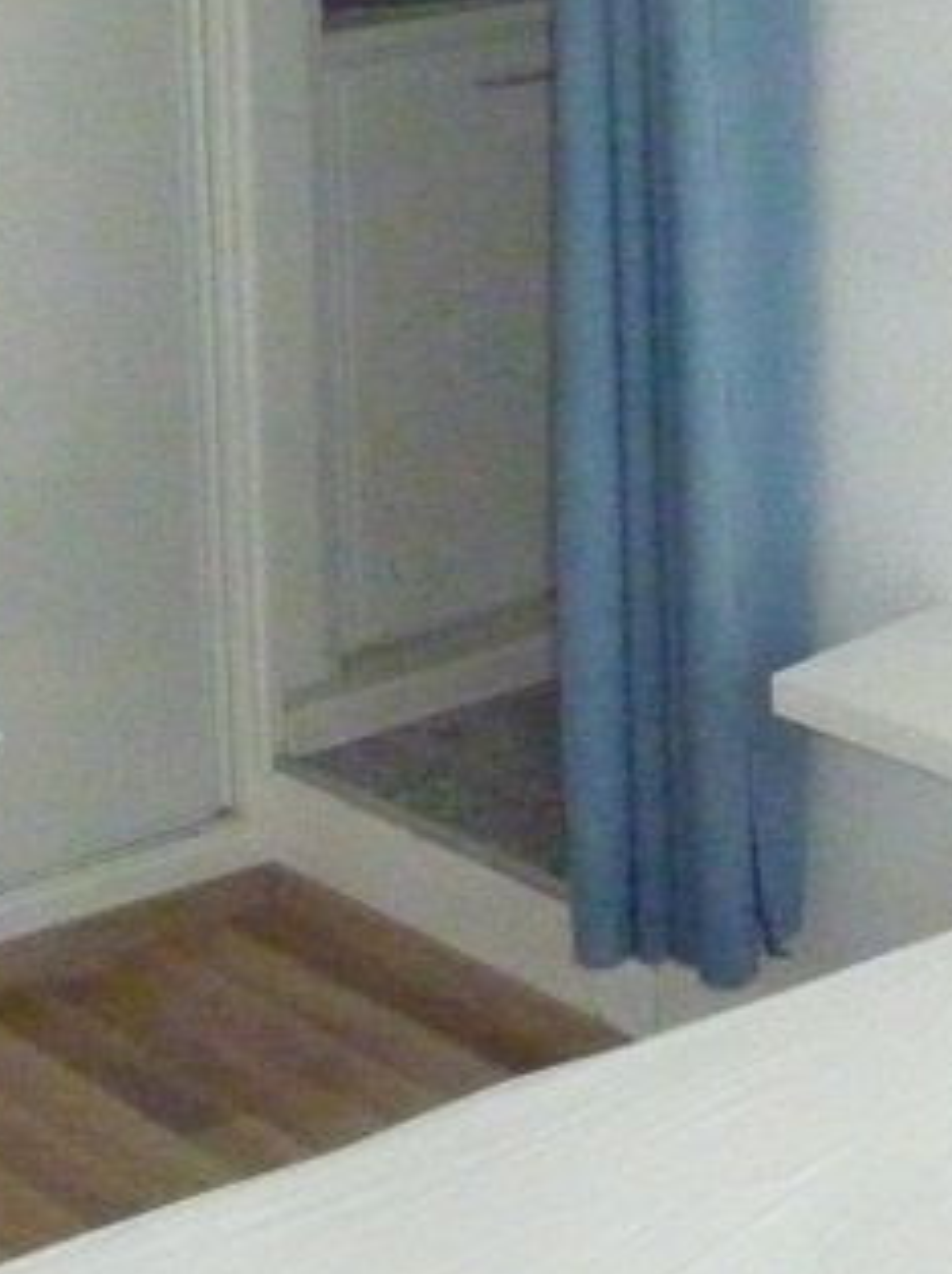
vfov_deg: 24.0
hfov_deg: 17.2
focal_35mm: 80
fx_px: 2940
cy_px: 244
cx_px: -305
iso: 1600
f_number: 6.3
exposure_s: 1/800
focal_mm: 4.1
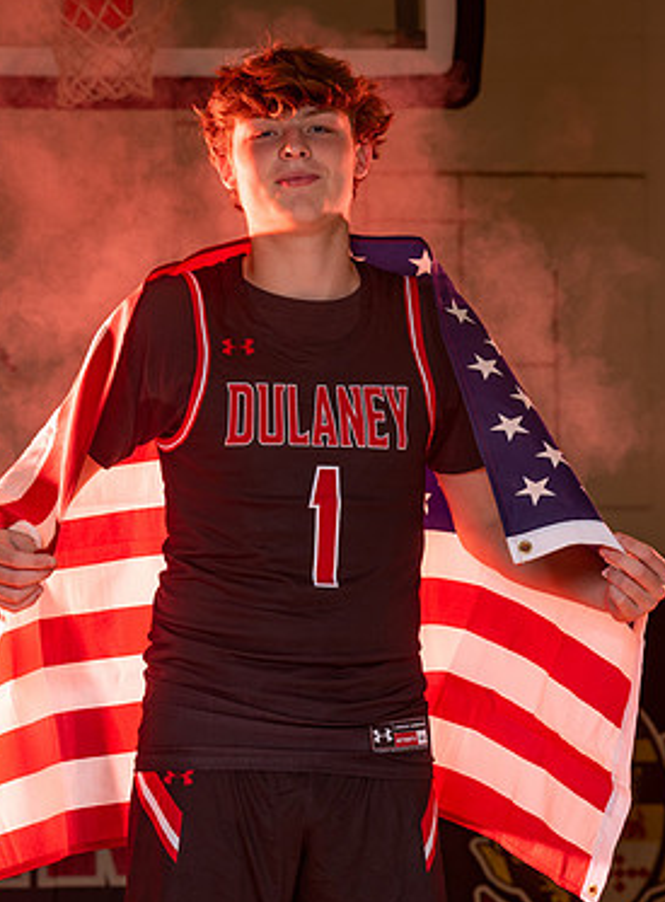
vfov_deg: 13.8
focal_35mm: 144
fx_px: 3729
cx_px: 250
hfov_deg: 10.2
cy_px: 376
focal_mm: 76
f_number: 6.3
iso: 400
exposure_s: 1/100
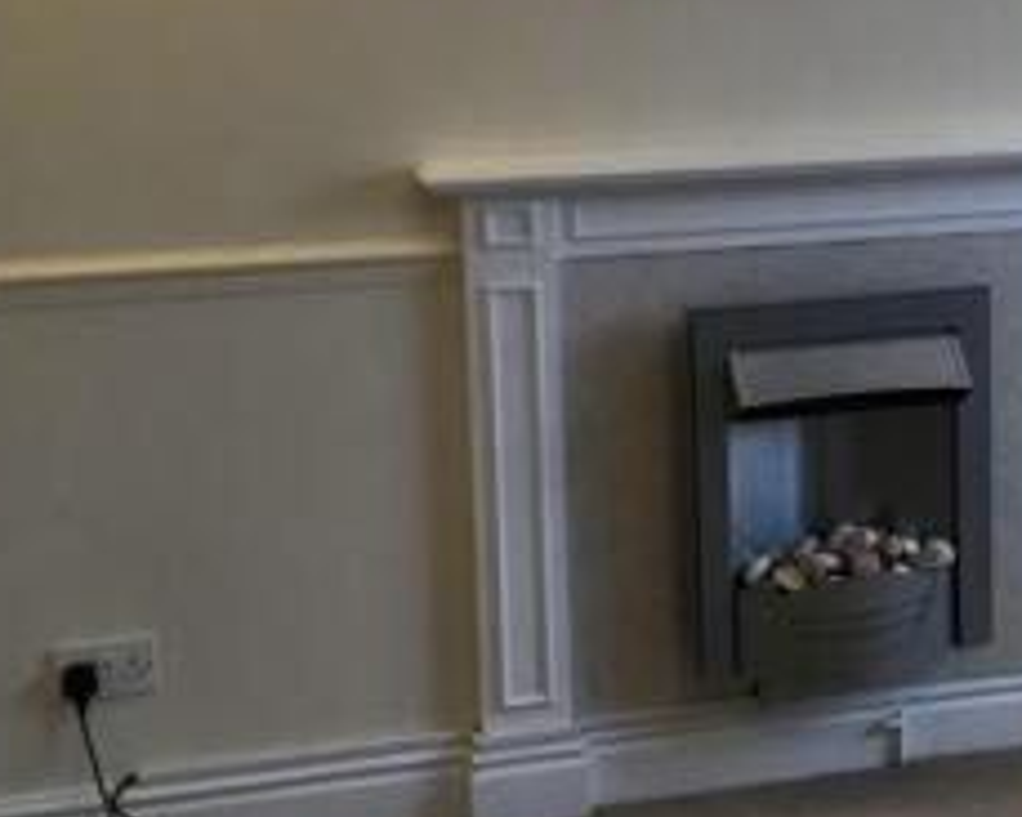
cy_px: 208
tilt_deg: -9.3
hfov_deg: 24.4
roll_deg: +0.9
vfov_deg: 19.8
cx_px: 810
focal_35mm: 77
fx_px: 2328
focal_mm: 3.3
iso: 100
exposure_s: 1/33
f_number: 2.4
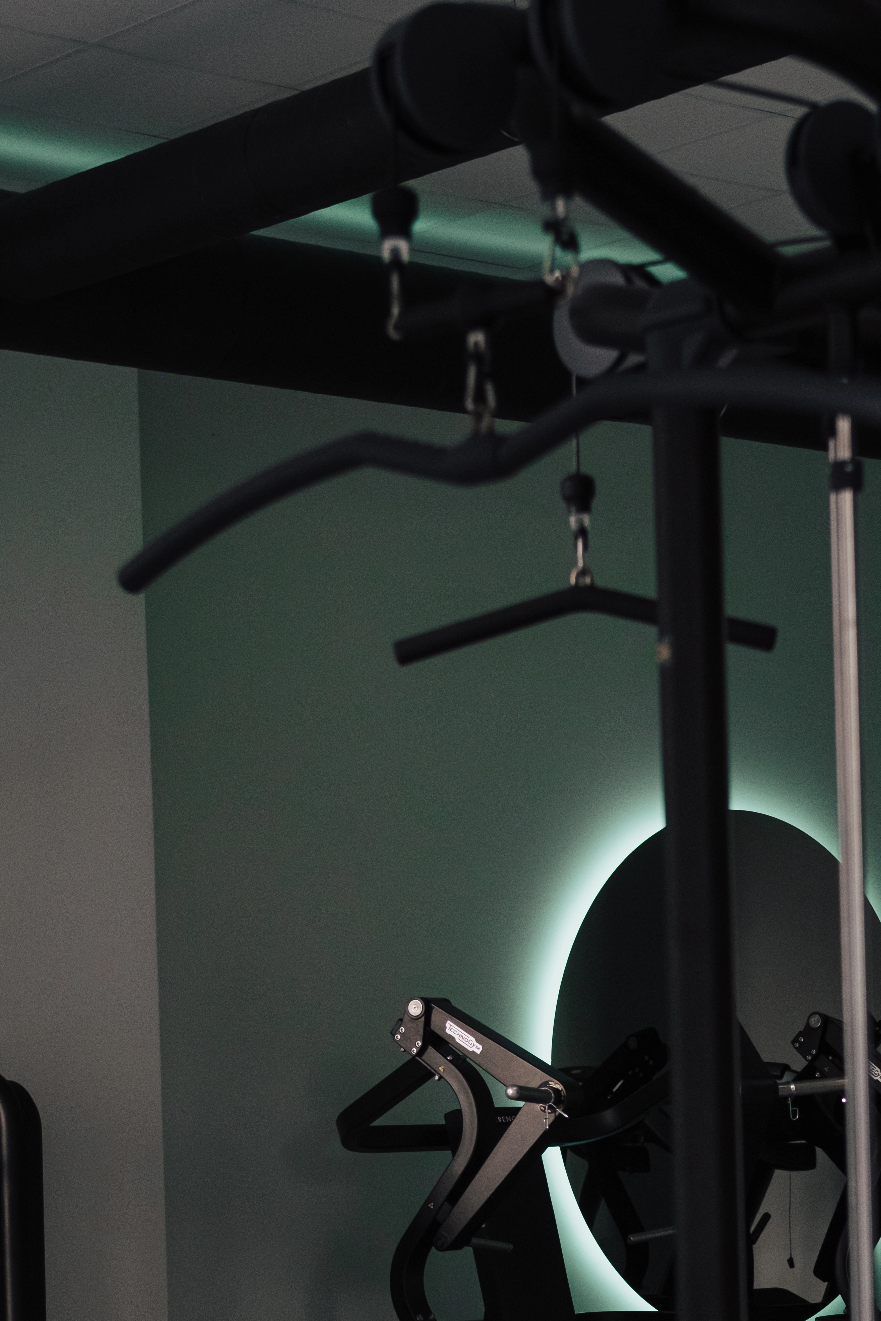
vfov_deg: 20.5
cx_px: 715
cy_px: 1134
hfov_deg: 13.9
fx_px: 3597
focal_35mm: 98
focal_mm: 33
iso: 1000
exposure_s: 1/160
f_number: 2
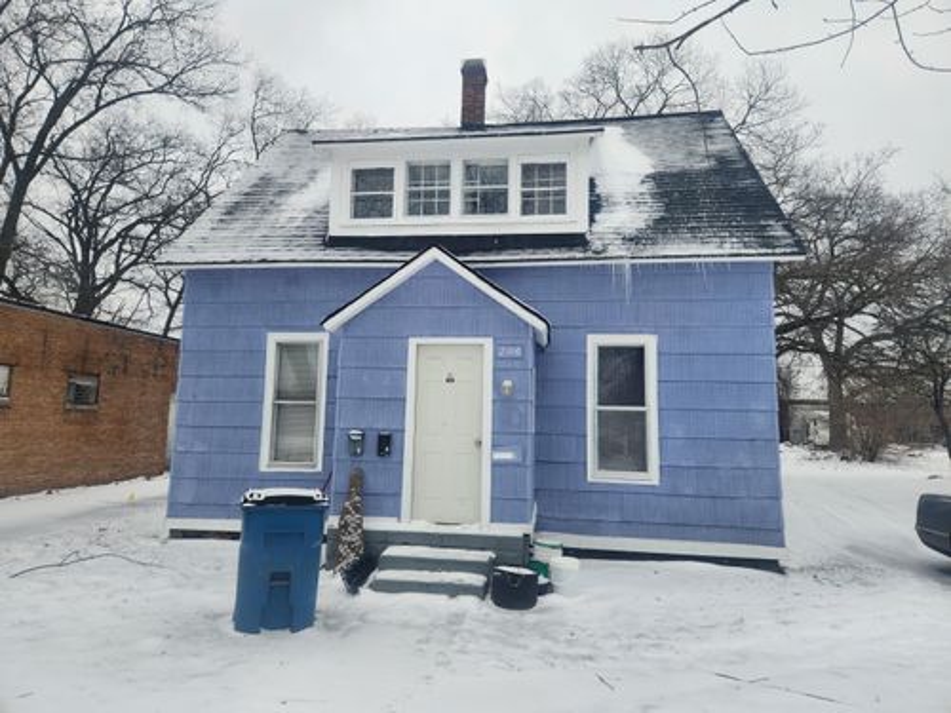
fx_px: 632
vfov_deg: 58.9
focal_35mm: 23
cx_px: 476
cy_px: 356
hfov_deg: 73.9
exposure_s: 1/563
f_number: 1.8
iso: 20
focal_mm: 5.4
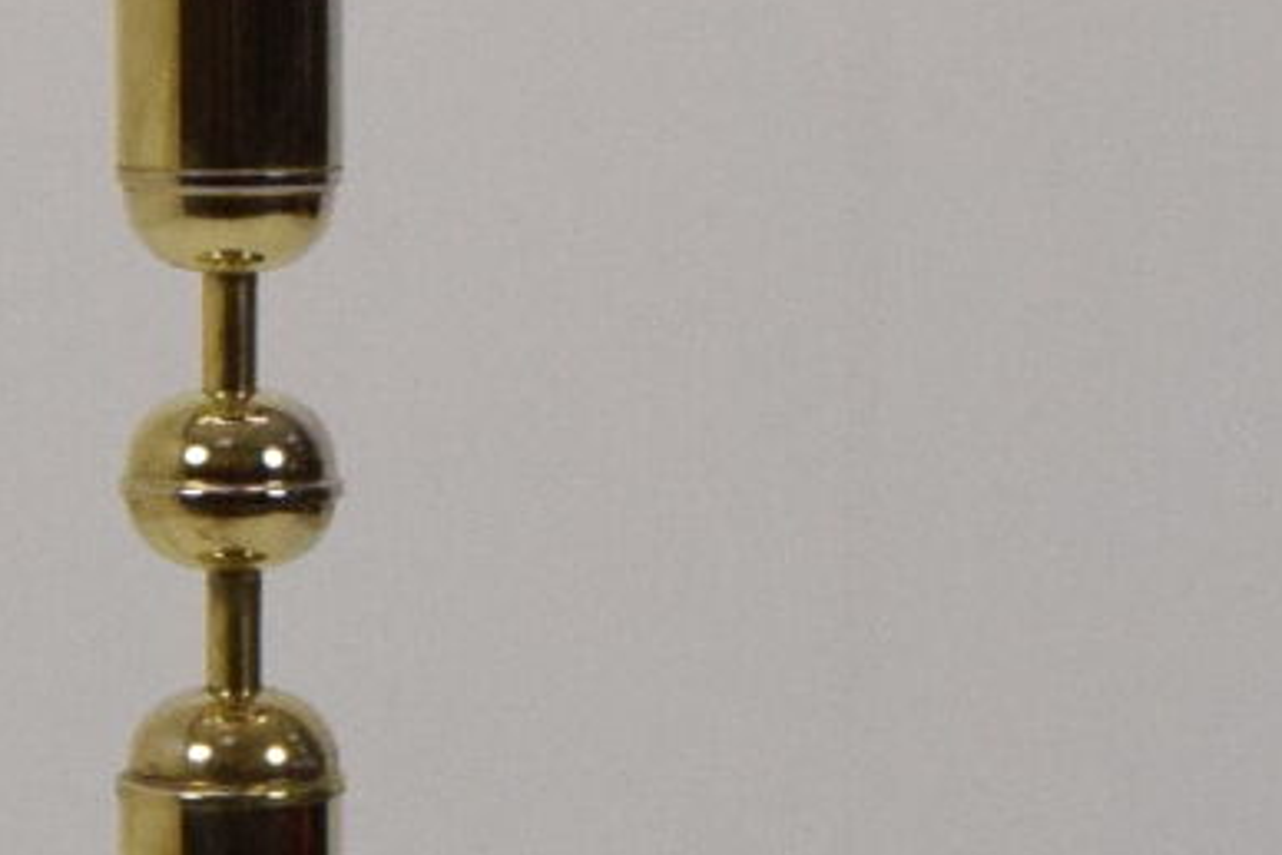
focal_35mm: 209
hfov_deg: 9.8
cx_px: 176
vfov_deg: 6.6
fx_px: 7442
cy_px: 484
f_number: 9
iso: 1600
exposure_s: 1/320
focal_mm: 18
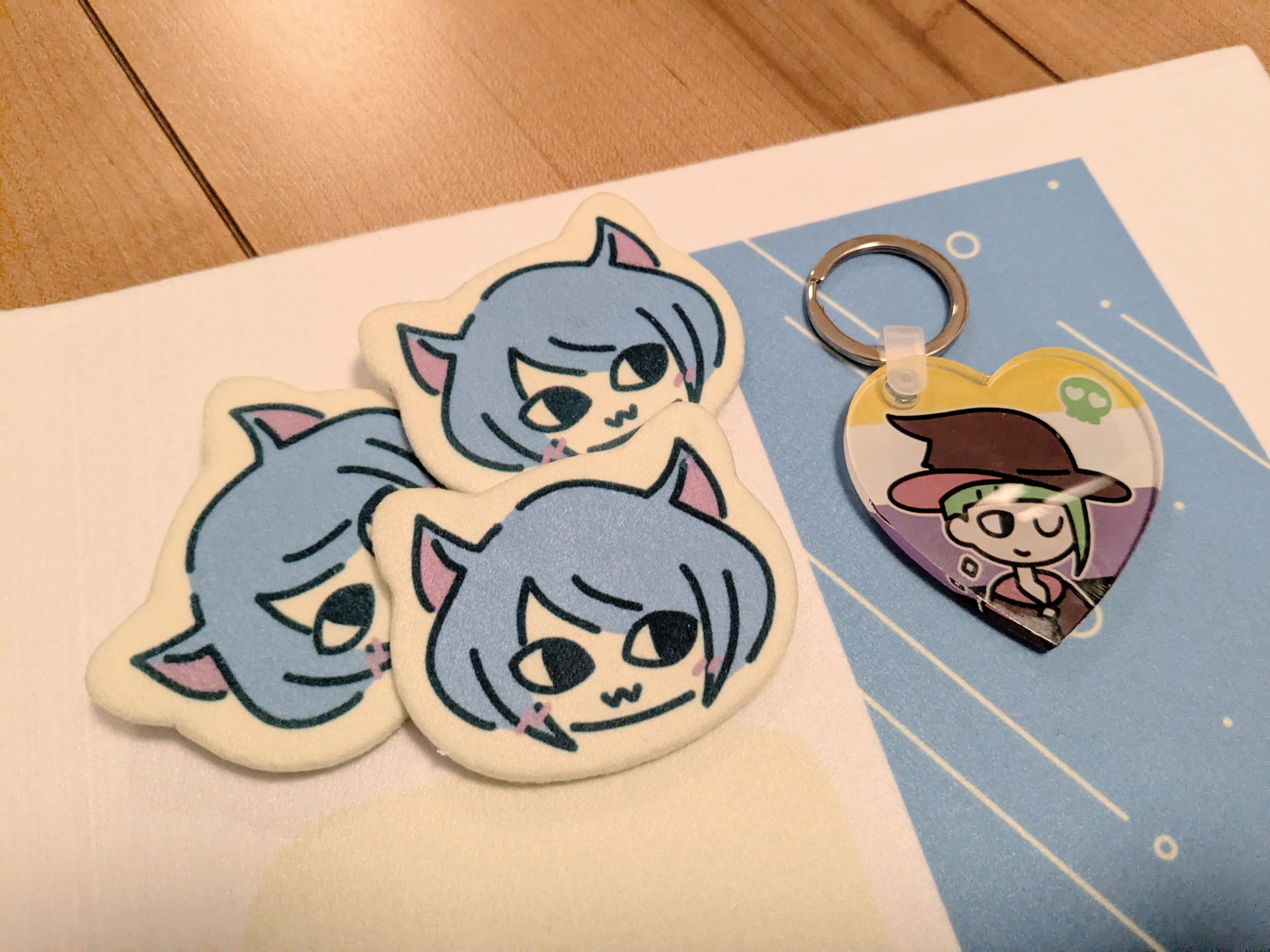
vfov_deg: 51.4
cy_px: 476
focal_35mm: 27
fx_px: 991
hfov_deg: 65.3
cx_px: 635
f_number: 1.73
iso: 627
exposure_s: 1/99.9
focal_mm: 4.38
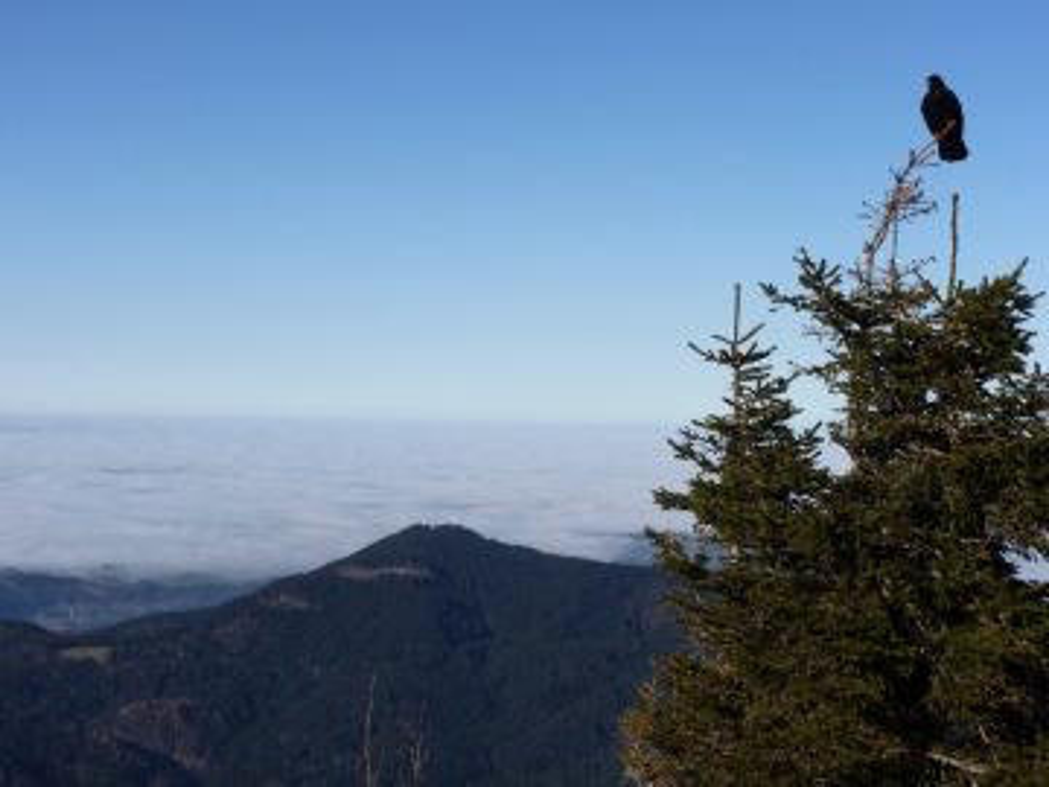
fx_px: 1970
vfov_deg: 22.6
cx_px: 524
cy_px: 394
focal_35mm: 65
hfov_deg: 29.8
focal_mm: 11.7
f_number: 5.6
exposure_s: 1/640
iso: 100
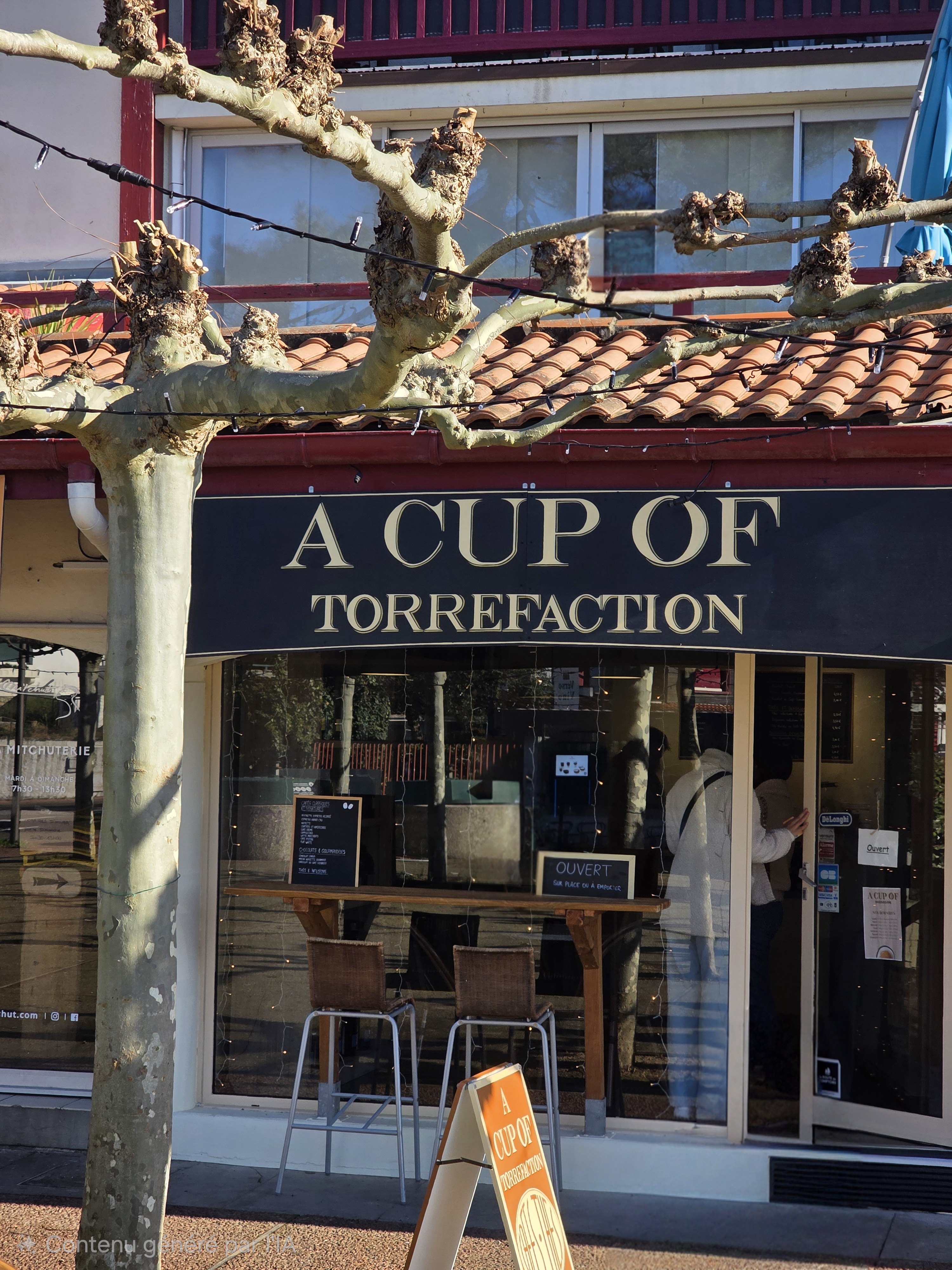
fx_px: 2530
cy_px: 635
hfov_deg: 21.3
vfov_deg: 28.2
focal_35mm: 69
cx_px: 476
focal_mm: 7.9
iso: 50
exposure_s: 1/1000
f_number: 2.4
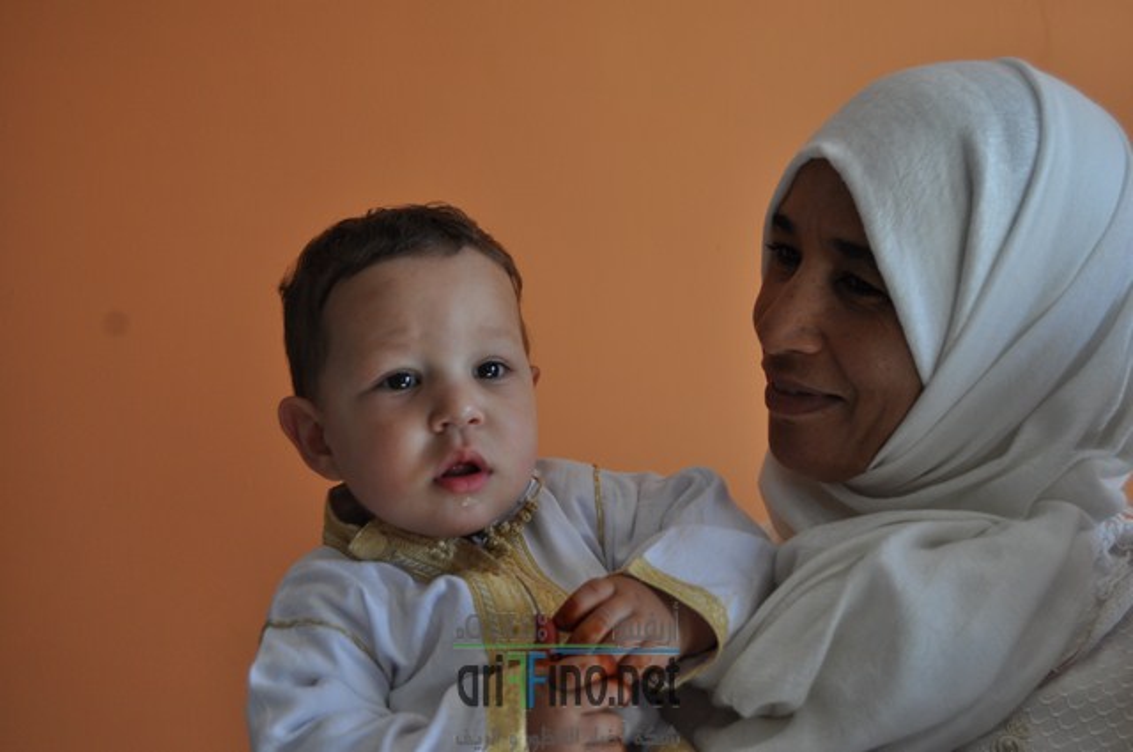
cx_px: 566
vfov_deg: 25.7
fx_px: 1650
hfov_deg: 37.9
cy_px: 376
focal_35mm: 52
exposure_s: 1/125
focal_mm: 35
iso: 360
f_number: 5.6
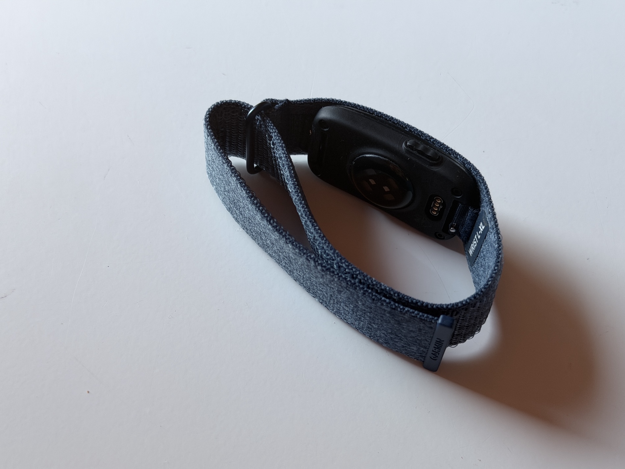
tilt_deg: -60.7
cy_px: 234
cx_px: 312
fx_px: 867
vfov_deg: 30.3
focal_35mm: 48
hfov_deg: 39.7
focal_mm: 6.76
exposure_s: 1/121
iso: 64
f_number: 1.78
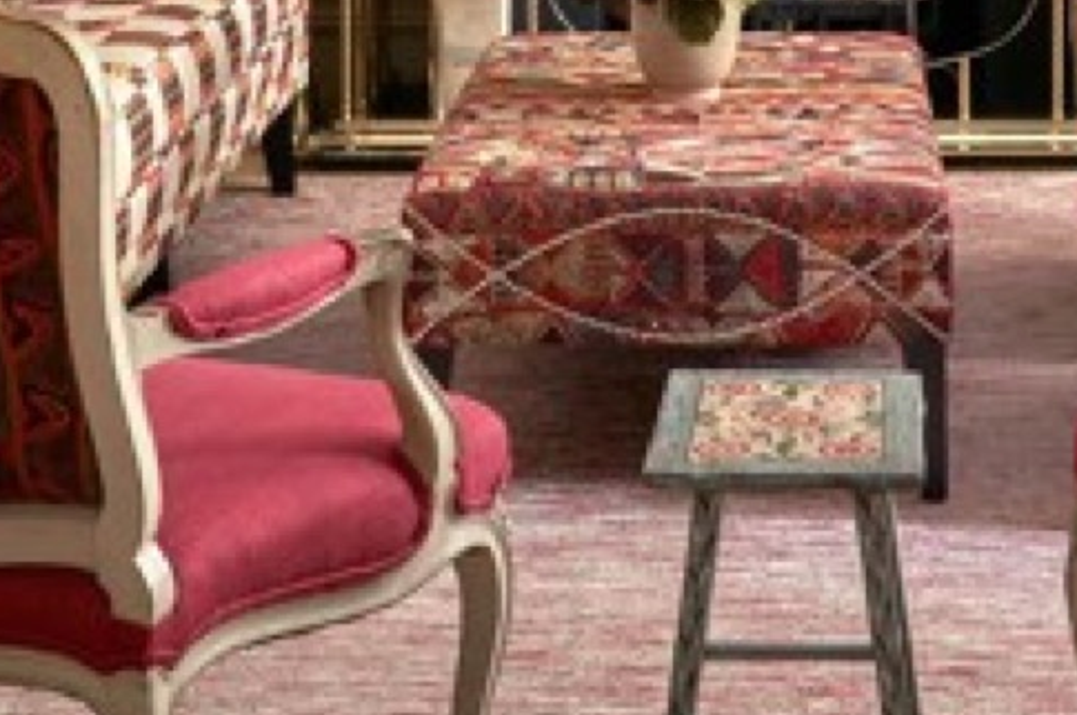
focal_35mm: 89
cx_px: 990
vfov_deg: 14.3
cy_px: -370
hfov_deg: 22.3
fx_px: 2659
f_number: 16
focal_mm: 24
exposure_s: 10
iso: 100
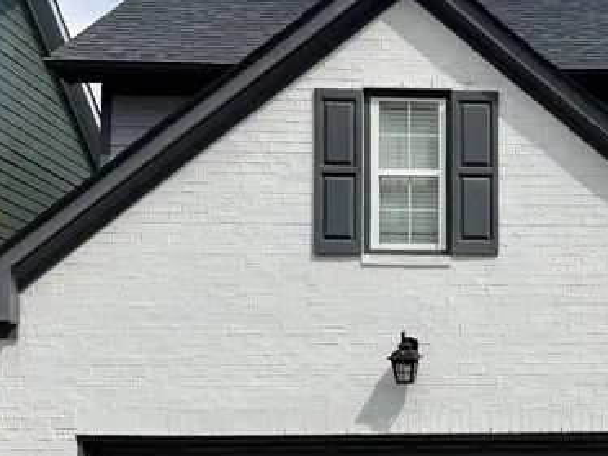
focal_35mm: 66
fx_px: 1159
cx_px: 639
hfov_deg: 27.3
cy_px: 324
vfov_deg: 22.1
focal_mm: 6.76
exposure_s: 1/3759
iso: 80
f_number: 1.78
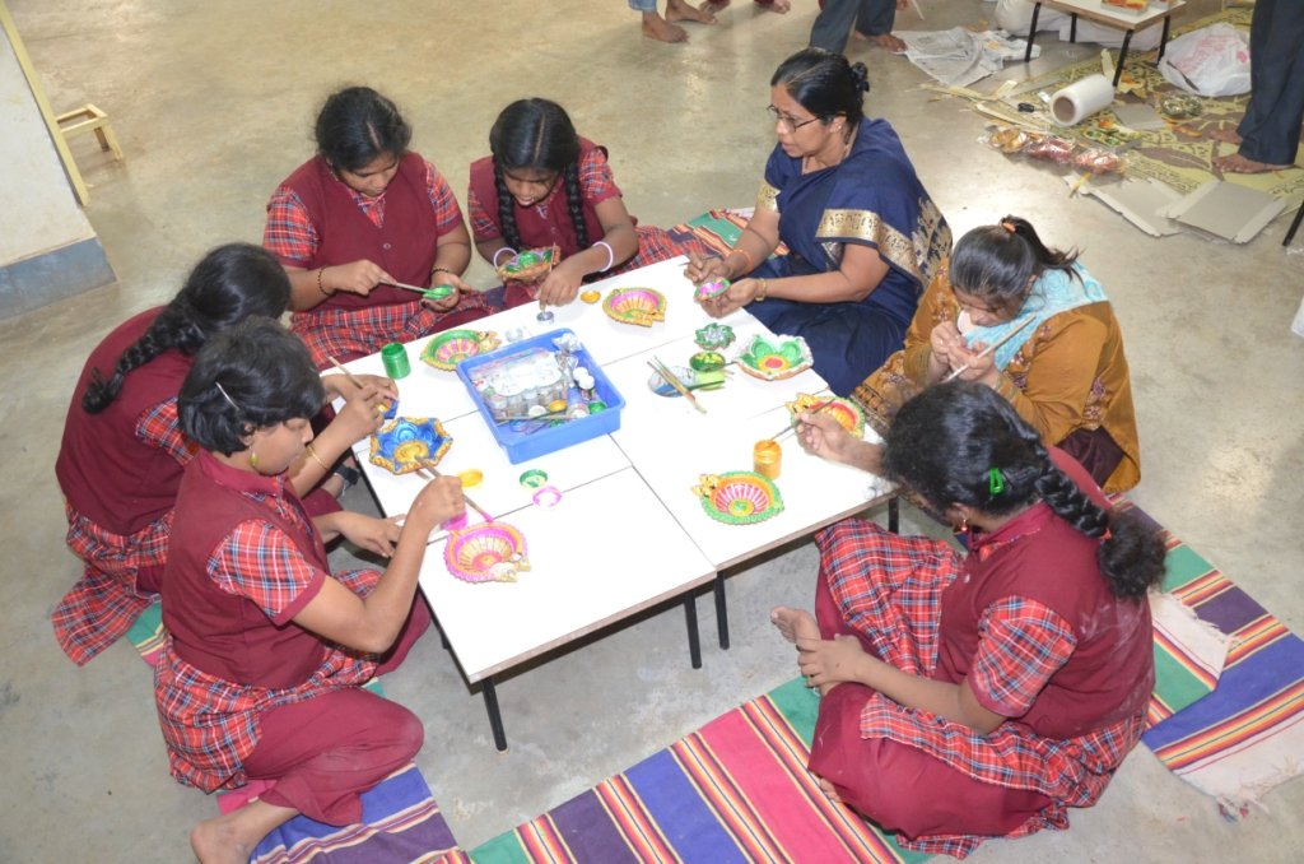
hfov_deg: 59.6
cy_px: 432
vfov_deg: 41.5
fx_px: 1139
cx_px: 652
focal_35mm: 32
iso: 2200
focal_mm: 21
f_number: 4
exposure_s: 1/60
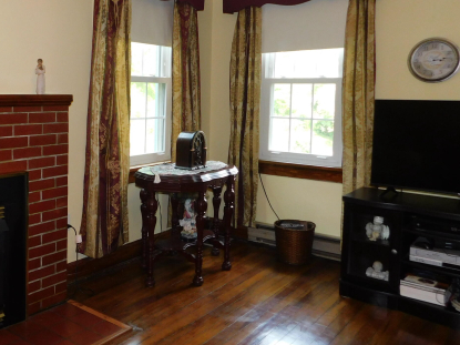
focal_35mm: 37
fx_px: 492
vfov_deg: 38.4
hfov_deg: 47.4
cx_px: 93
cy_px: 128
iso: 200
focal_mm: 4
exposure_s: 1/30
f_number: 3
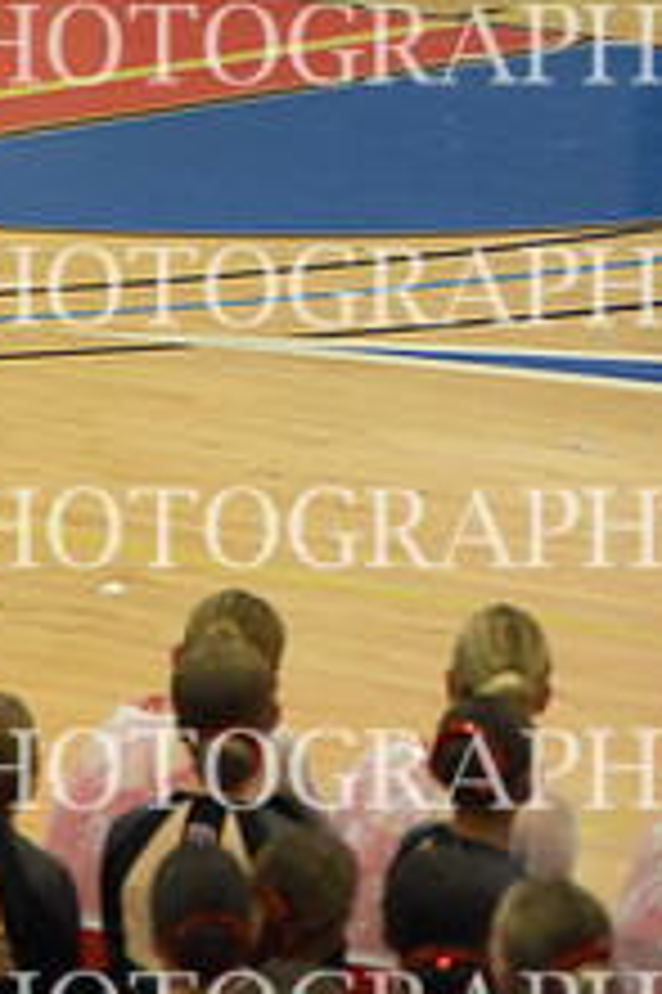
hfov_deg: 2.6
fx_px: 14503
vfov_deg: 3.9
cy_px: -76
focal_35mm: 525
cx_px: -133
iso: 8000
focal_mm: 200
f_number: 2.8
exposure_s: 1/1000
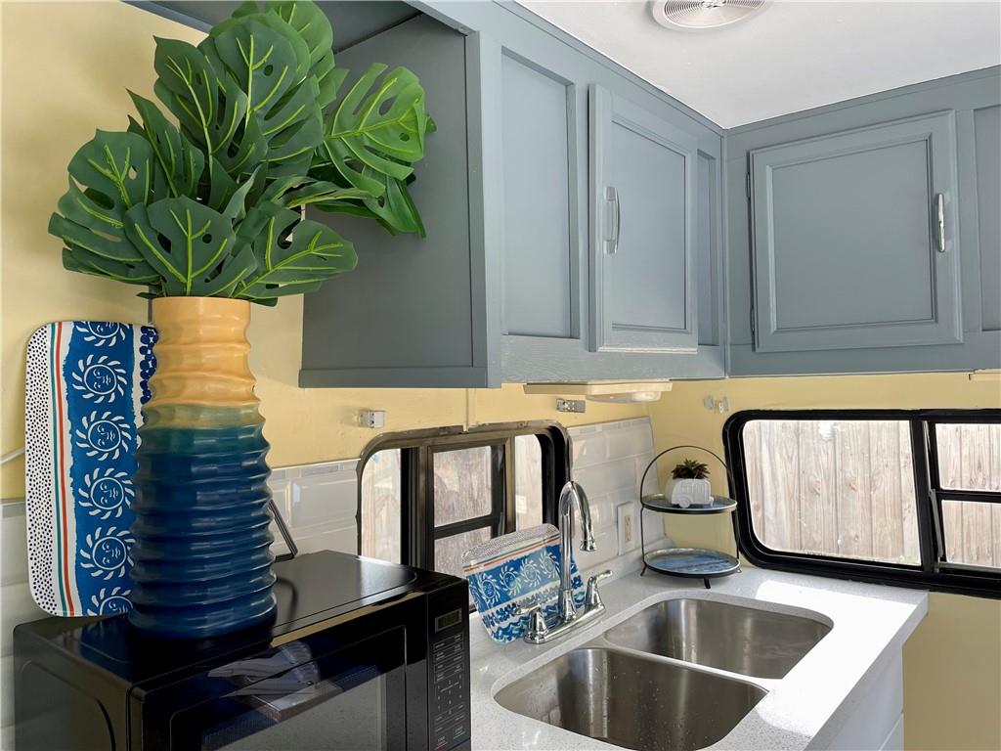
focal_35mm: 26
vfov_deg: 53.1
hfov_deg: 67.3
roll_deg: +1.6
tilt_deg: +0.9
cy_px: 376
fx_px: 752
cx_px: 500
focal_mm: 4.2
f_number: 1.6
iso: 64
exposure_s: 1/121
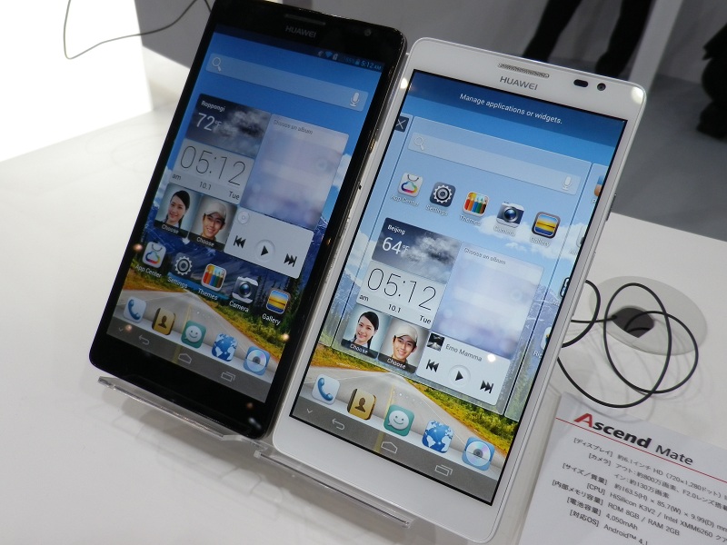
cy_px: 272
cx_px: 364
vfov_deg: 48.2
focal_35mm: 29
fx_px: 609
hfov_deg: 61.7
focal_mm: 5.2
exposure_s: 1/50
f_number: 3.7
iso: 100
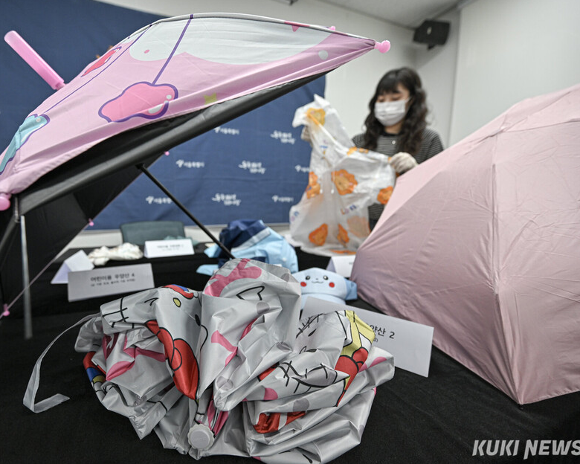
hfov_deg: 92.1
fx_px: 275
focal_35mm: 16
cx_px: 238
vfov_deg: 80.4
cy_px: 232
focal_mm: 14
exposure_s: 1/200
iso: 800
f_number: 4
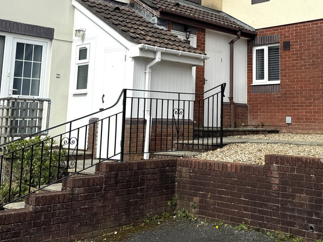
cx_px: 210
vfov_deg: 28.5
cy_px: 47
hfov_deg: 37.8
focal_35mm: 50
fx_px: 467
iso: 80
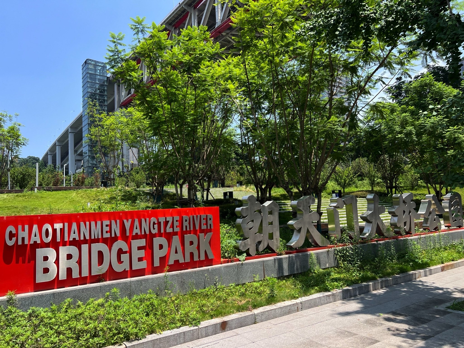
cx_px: 232
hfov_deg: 67.3
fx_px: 349
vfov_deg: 53.1
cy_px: 174
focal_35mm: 26
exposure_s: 1/1838
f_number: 1.5
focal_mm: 5.7
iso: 50
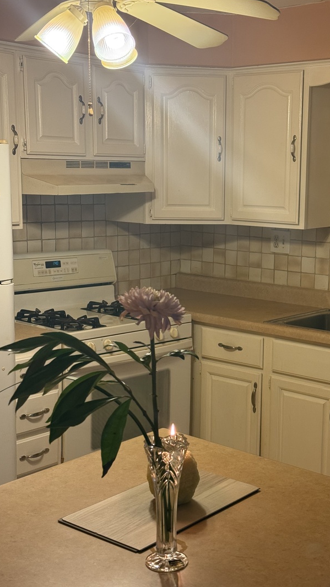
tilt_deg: -7.5
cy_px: 294
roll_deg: -1.0
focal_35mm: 53
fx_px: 825
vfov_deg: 39.2
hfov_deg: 22.5
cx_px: 216
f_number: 1.78
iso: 160
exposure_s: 1/60
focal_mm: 6.76
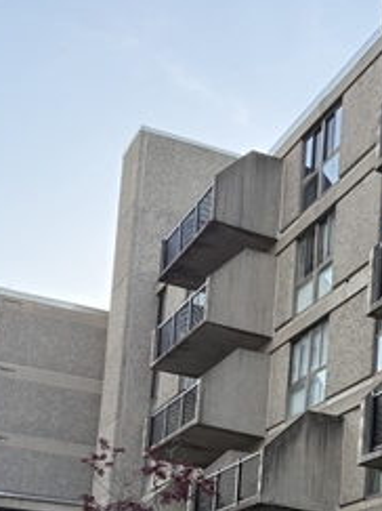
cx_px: 407
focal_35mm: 76
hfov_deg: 18.7
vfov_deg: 24.3
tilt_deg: +9.7
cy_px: 530
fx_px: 1119
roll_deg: -3.3
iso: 100
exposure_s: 1/735
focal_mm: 6.76
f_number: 1.78
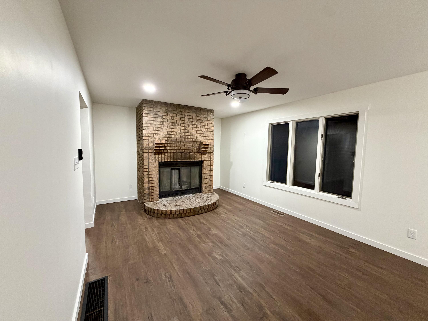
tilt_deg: -5.0
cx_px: 214
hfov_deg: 102.1
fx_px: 173
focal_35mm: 14
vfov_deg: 85.7
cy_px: 160
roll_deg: -0.5
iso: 500
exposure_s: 1/60
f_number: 2.2
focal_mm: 2.22
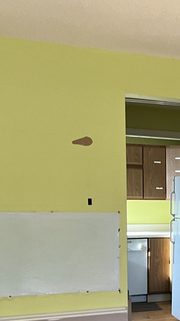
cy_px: 237
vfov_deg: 31.8
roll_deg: -2.2
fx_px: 551
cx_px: 315
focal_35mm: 65
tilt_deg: -5.2
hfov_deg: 16.0
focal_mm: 3
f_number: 1.8
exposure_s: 1/60
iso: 100
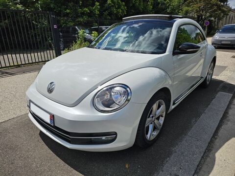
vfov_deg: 58.9
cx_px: 118
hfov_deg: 73.9
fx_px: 156
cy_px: 88
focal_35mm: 23
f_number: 1.7
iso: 12
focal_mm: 6.3
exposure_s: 1/1765
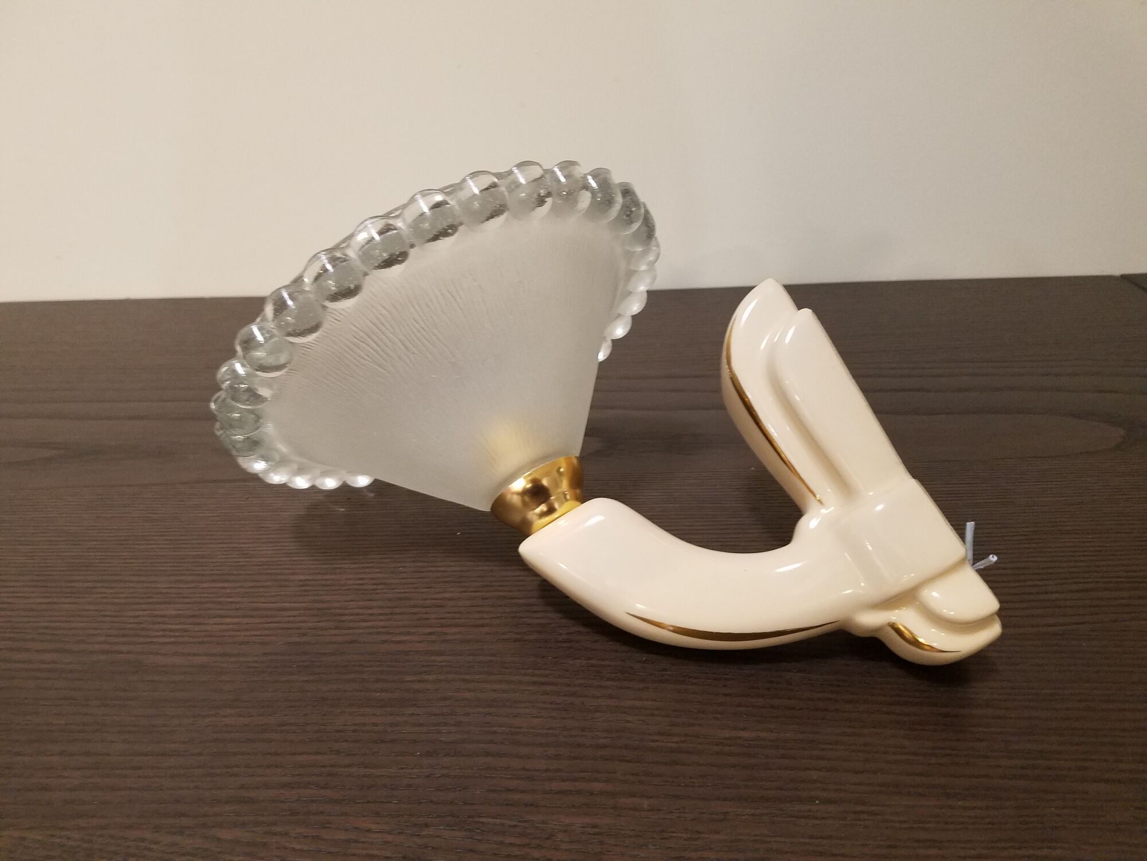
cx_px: 574
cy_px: 430
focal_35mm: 26
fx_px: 862
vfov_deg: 53.1
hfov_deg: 67.3
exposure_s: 1/17
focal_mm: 4.2
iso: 250
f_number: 1.7
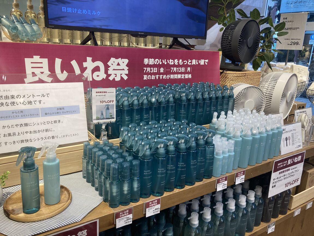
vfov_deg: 49.8
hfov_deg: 63.4
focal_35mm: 28
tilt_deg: -14.3
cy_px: 118
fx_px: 254
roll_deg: -2.8
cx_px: 157
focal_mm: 3.99
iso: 50
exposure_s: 1/100
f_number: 1.8
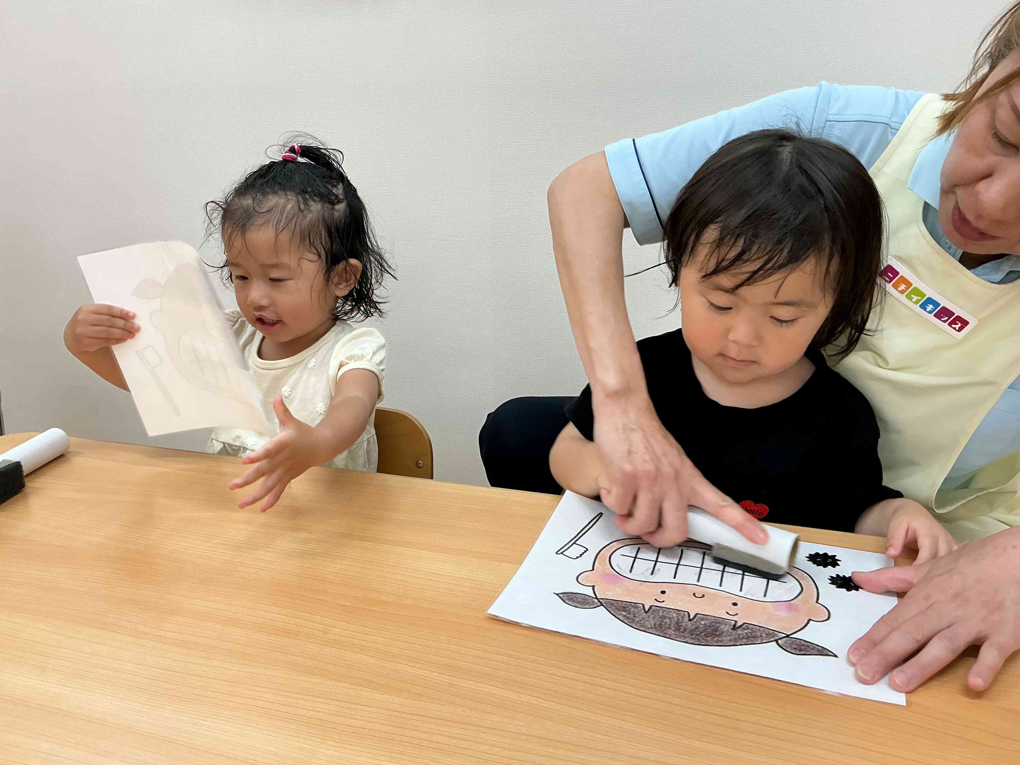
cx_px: 510
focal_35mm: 29
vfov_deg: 48.2
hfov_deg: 61.7
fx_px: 855
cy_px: 382
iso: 64
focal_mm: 3
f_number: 1.8
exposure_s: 1/120
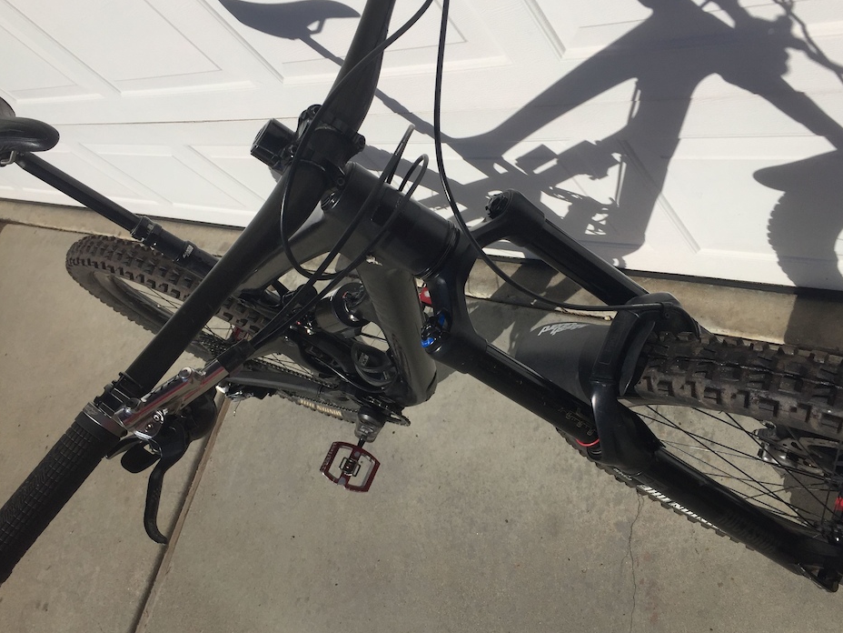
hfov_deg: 56.8
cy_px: 311
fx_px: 779
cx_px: 428
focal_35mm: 32
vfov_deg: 44.2
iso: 32
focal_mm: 4.15
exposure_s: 1/4950
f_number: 2.2
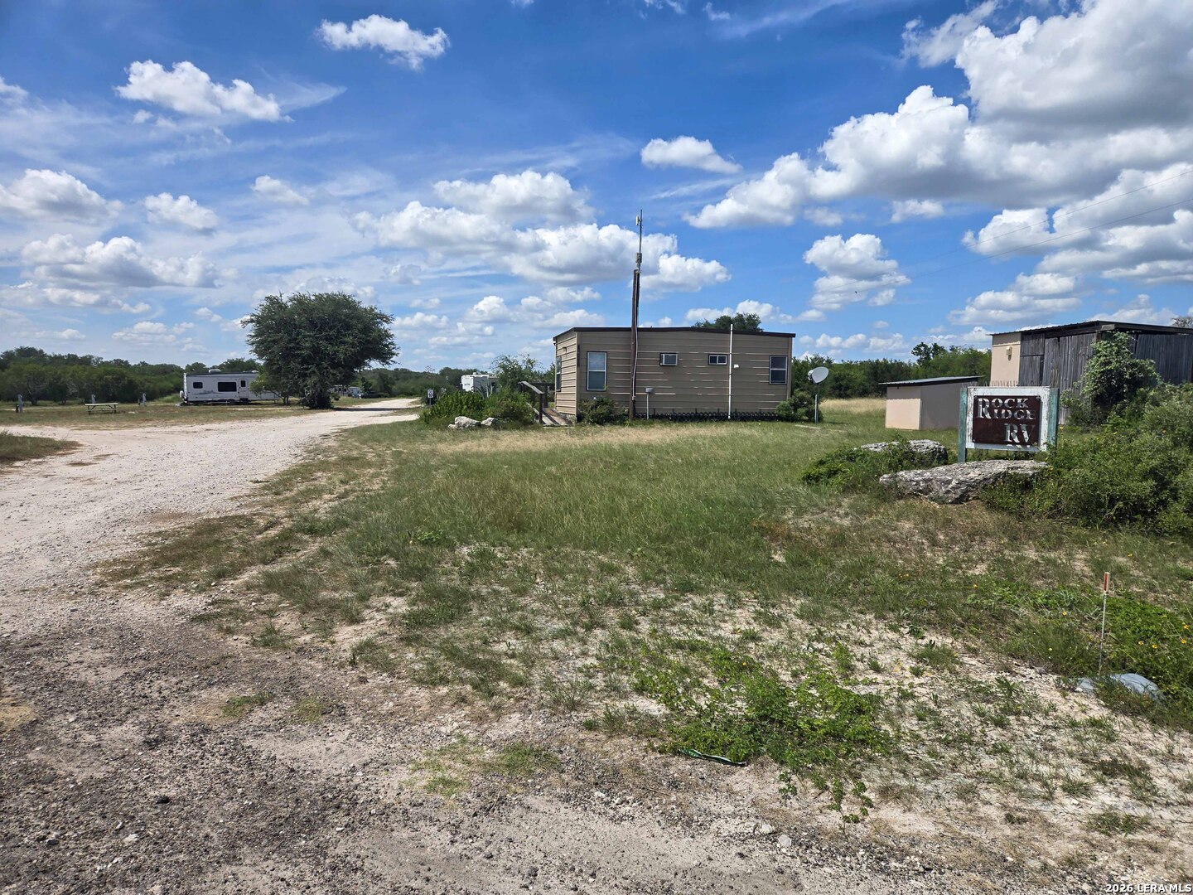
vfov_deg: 58.9
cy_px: 448
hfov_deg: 73.9
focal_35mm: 23
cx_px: 596
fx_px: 793
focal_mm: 5.4
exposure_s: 1/2851
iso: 25
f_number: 1.8
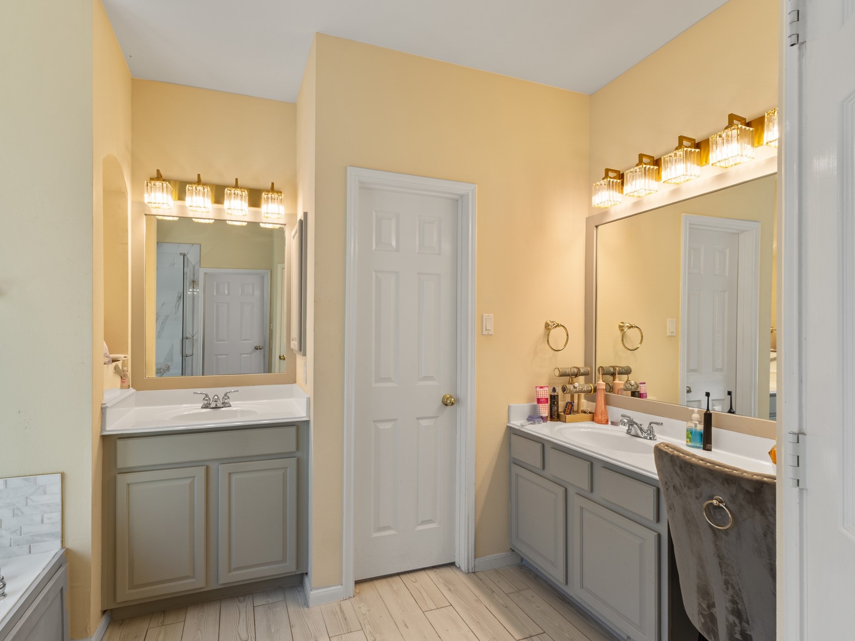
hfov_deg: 90.7
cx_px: 384
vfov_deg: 74.7
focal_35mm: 17
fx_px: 420
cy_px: 325
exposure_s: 1/4
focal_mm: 10
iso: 100
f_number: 8
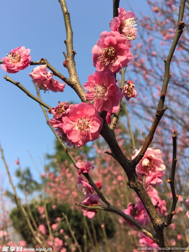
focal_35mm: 30
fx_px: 218
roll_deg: -4.1
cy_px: 123
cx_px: 96
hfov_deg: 46.8
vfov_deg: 60.0
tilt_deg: +43.5
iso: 32
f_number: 2.2
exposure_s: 1/638
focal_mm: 4.15
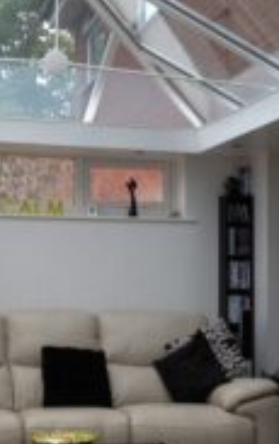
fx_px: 982
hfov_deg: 16.2
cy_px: 274
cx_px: 163
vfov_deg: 25.4
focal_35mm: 81
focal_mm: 4.28
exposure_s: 1/120
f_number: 2.4
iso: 64
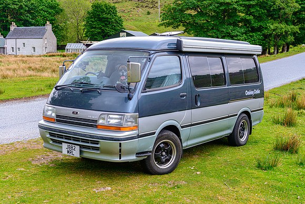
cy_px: 102
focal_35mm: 50
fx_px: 424
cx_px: 152
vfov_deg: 27.0
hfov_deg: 39.6
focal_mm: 50
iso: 400
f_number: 5
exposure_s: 1/50
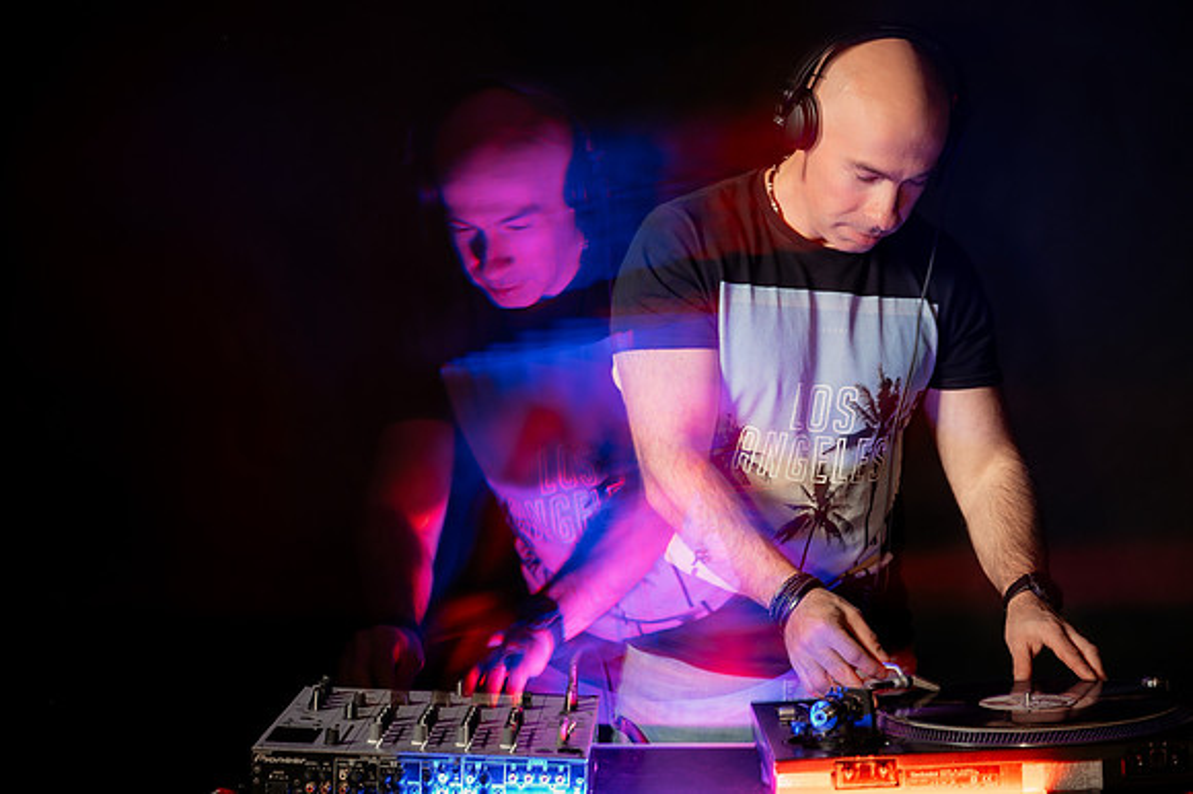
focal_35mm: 78
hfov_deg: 26.1
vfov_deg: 17.5
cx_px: 620
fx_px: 2577
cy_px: 326
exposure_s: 2.5
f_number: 8
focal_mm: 66
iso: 200
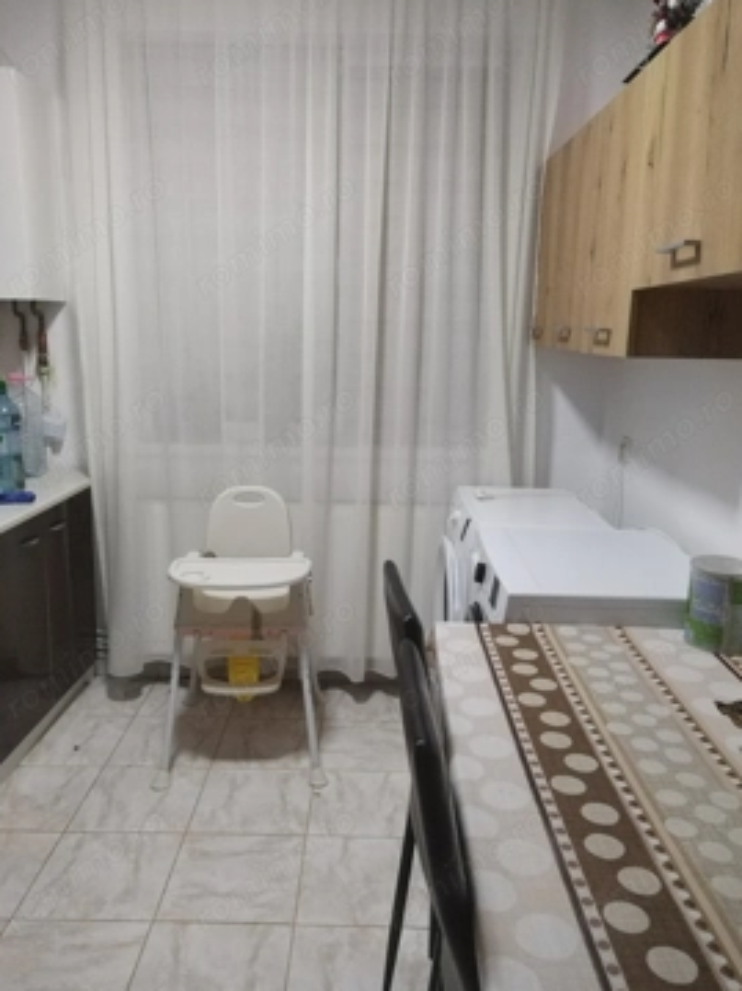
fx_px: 829
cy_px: 491
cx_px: 375
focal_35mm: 29
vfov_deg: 61.7
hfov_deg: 48.2
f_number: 1.8
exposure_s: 1/33.3
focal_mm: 6.24
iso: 1389
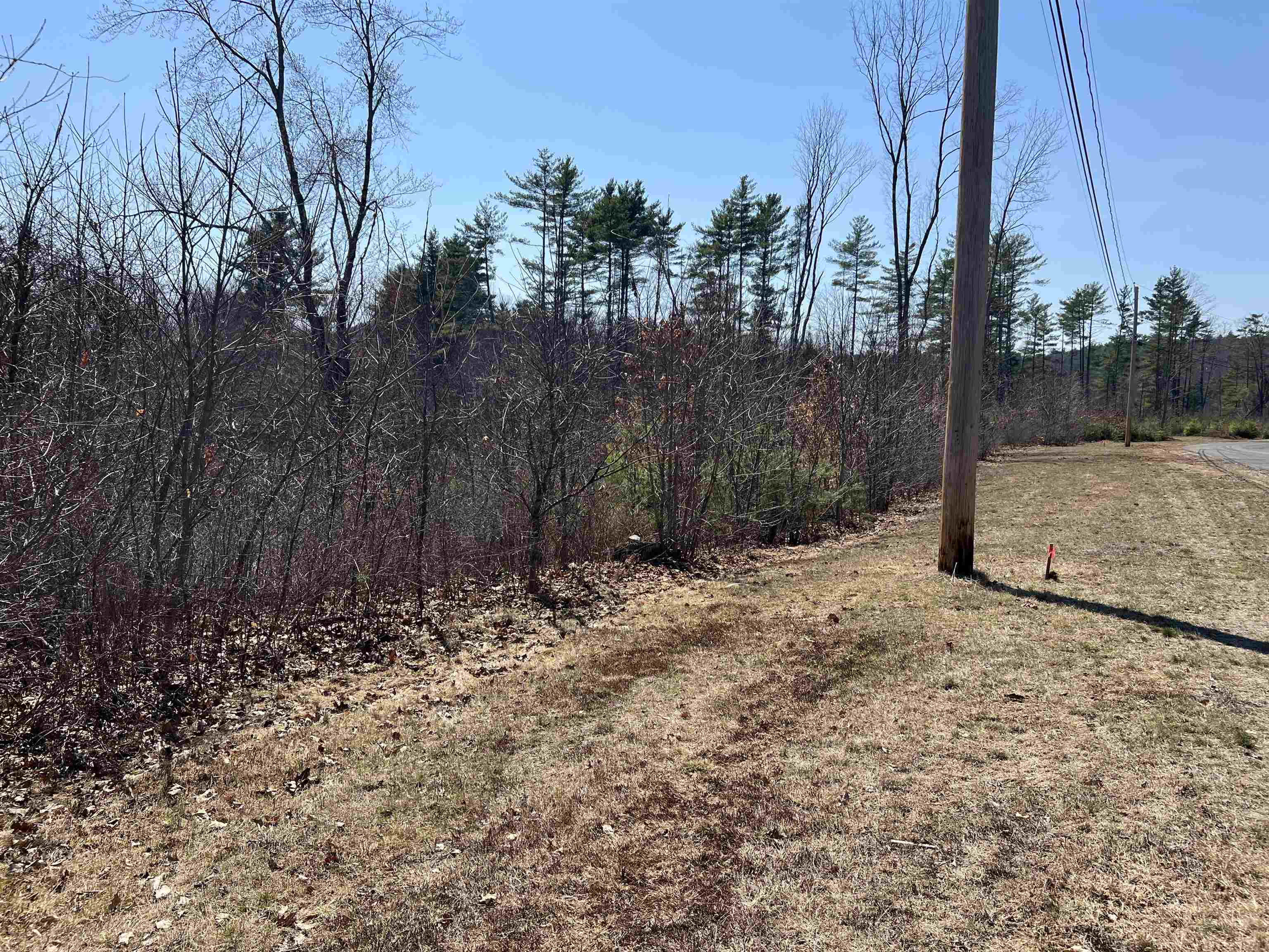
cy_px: 476
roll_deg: -1.5
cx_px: 634
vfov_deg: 53.1
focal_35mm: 26
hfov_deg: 67.3
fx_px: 953
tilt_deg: -4.1
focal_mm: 5.7
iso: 50
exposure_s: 1/4444
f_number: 1.5
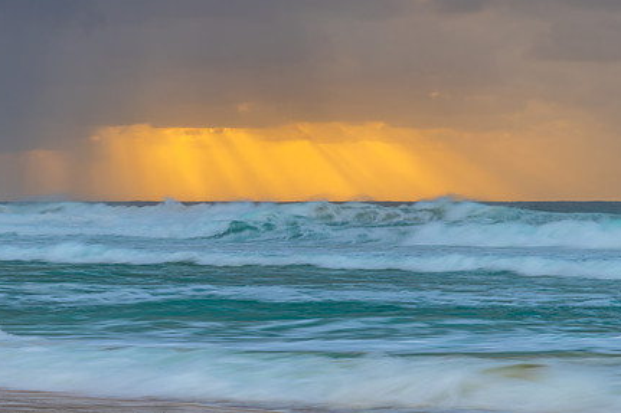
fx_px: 2828
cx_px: 308
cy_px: 241
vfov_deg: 8.4
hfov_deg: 12.5
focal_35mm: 164
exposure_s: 1/4
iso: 31
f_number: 10
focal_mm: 120
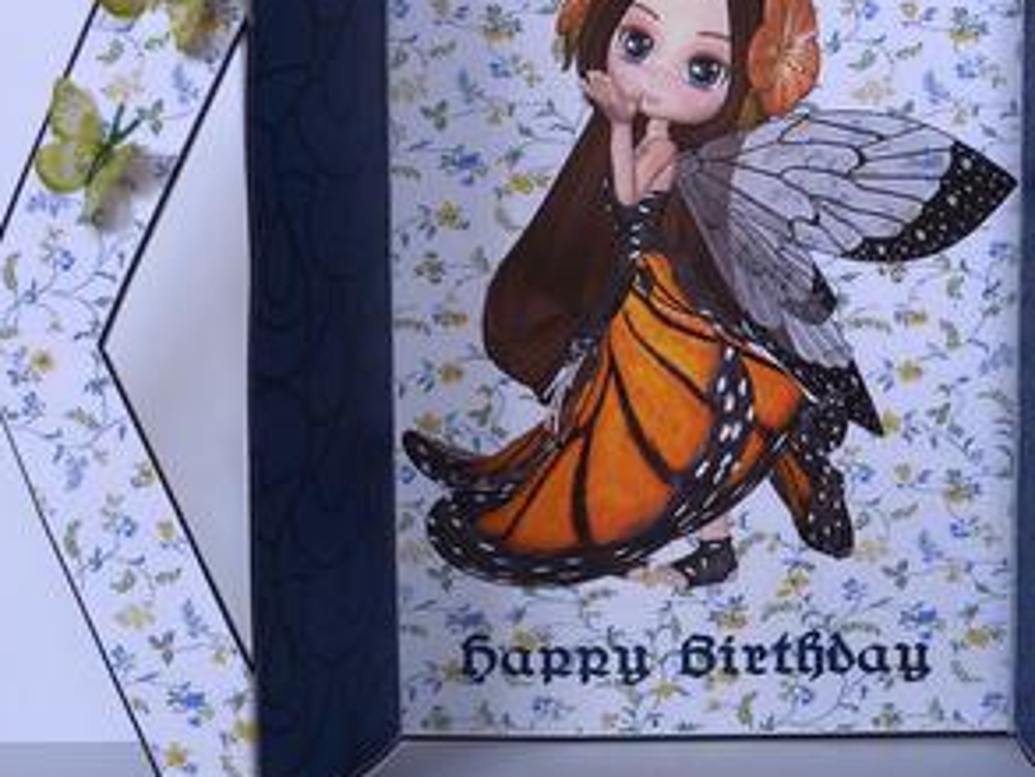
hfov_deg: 28.0
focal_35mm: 69
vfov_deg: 21.3
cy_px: 346
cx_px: 699
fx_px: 2064
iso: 200
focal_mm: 7.3
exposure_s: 1/30
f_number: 3.7
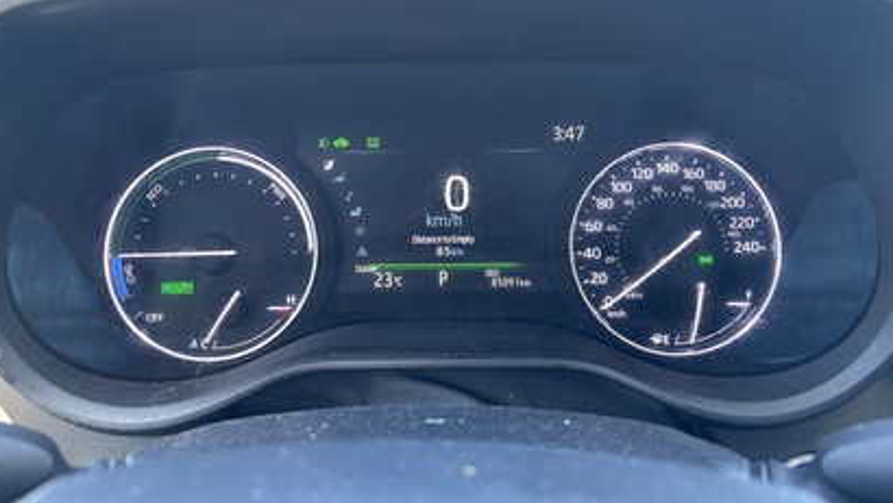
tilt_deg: -22.9
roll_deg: +0.5
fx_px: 687
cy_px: 184
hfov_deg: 66.0
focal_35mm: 29
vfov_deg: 39.9
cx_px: 444
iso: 200
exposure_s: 1/60
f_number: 1.6
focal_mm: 5.96
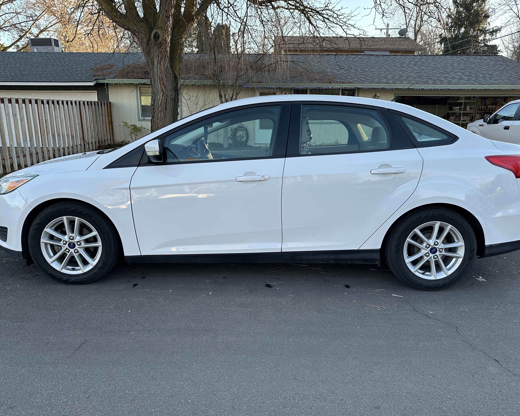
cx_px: 264
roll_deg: +1.7
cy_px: 213
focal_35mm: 26
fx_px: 400
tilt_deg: -14.4
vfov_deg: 54.9
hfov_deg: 66.0
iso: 80
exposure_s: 1/435
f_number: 1.78
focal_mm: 6.86
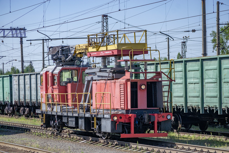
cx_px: 114
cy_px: 76
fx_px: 782
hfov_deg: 16.7
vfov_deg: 11.1
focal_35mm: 123
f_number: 5.6
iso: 400
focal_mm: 82
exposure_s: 1/1600
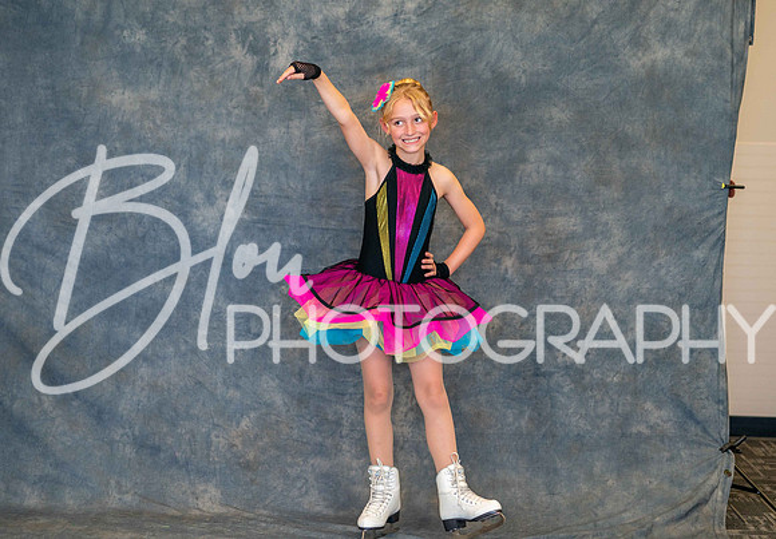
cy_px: 220
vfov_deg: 13.6
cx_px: 371
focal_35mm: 104
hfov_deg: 19.5
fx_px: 2262
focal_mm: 85
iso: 1000
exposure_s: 1/160
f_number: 2.5
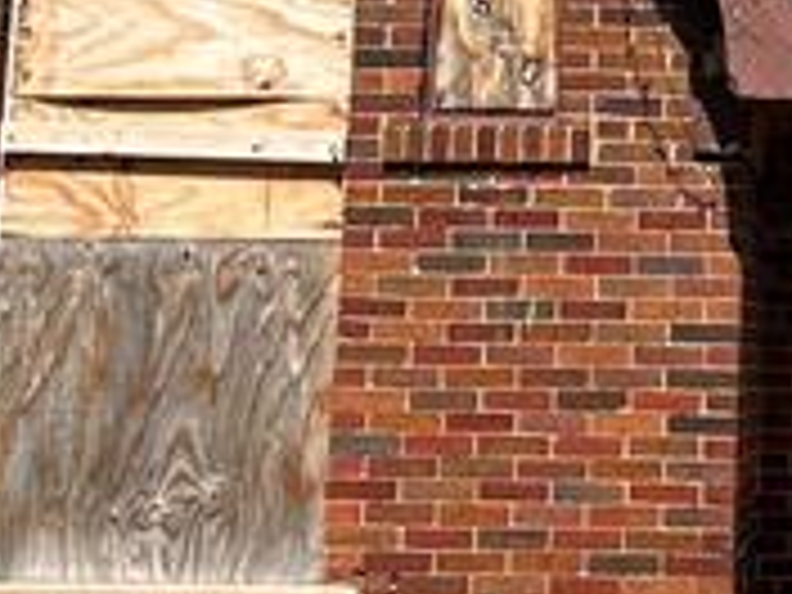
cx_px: 864
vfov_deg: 10.2
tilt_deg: +13.9
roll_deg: -2.2
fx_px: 3203
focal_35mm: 140
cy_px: -374
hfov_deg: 13.8
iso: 80
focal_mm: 6.86
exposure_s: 1/3472
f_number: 1.78
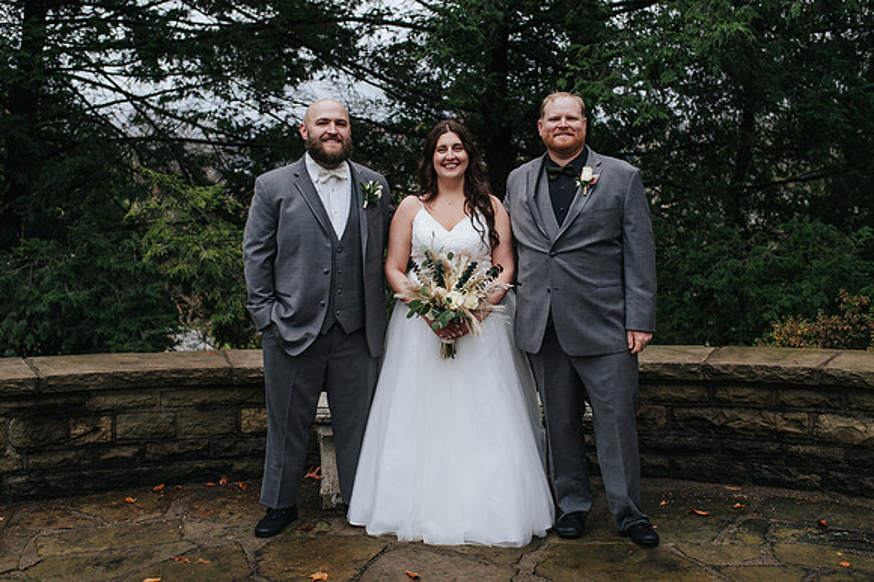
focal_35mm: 41
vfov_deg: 32.3
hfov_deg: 47.0
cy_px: 287
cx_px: 415
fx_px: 1005
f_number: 3.2
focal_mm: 35
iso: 800
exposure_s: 1/320
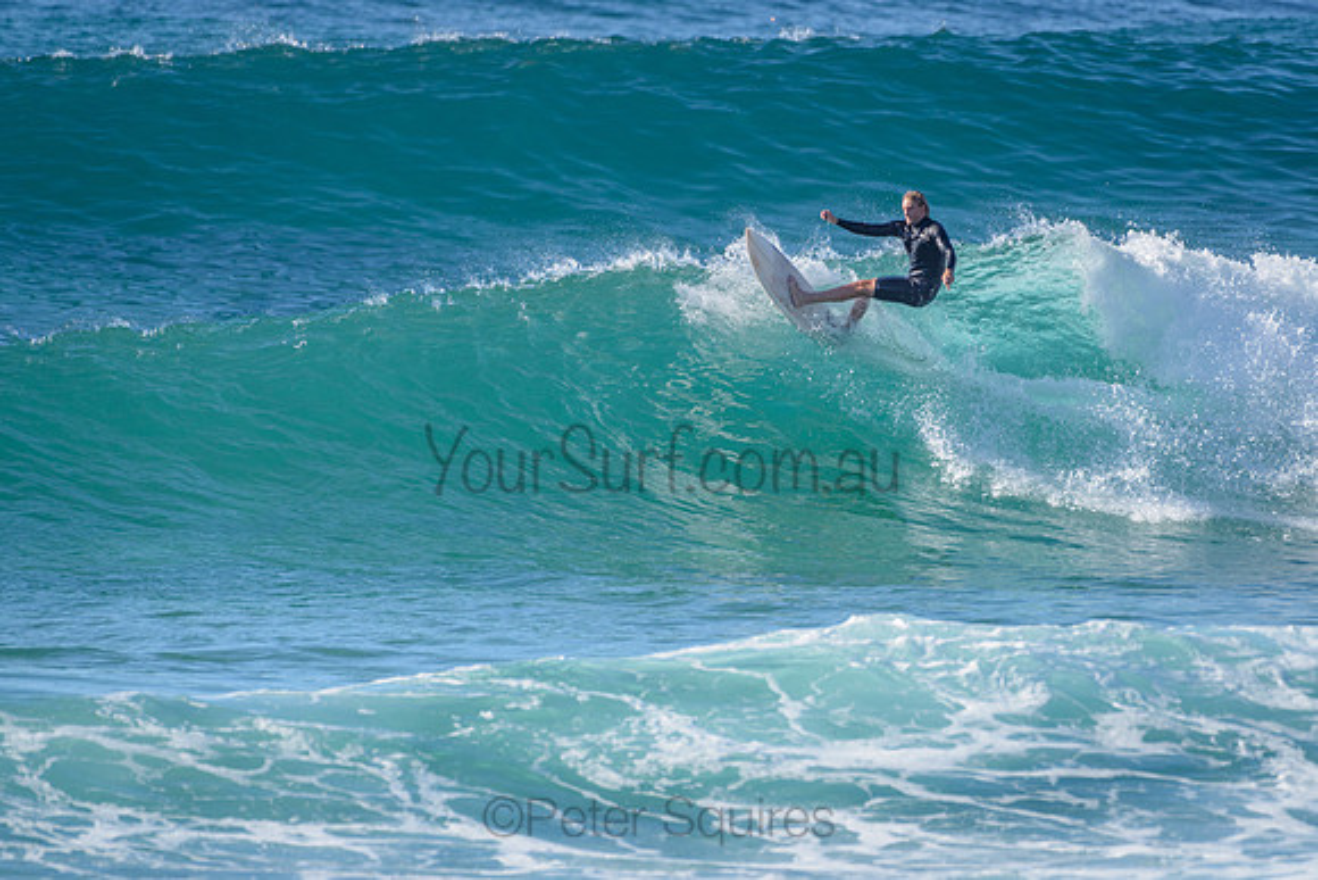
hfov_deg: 3.4
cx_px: 764
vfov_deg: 2.2
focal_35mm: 613
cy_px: 368
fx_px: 22440
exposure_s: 1/2000
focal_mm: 500
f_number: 5.6
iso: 180
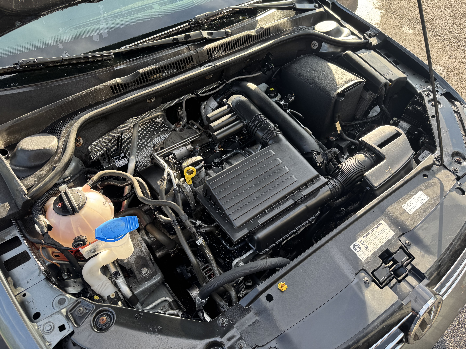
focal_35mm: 24
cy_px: 174
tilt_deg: -49.4
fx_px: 323
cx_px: 233
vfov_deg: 56.8
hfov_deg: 71.6
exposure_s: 1/223
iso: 80
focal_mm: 6.76
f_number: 1.78
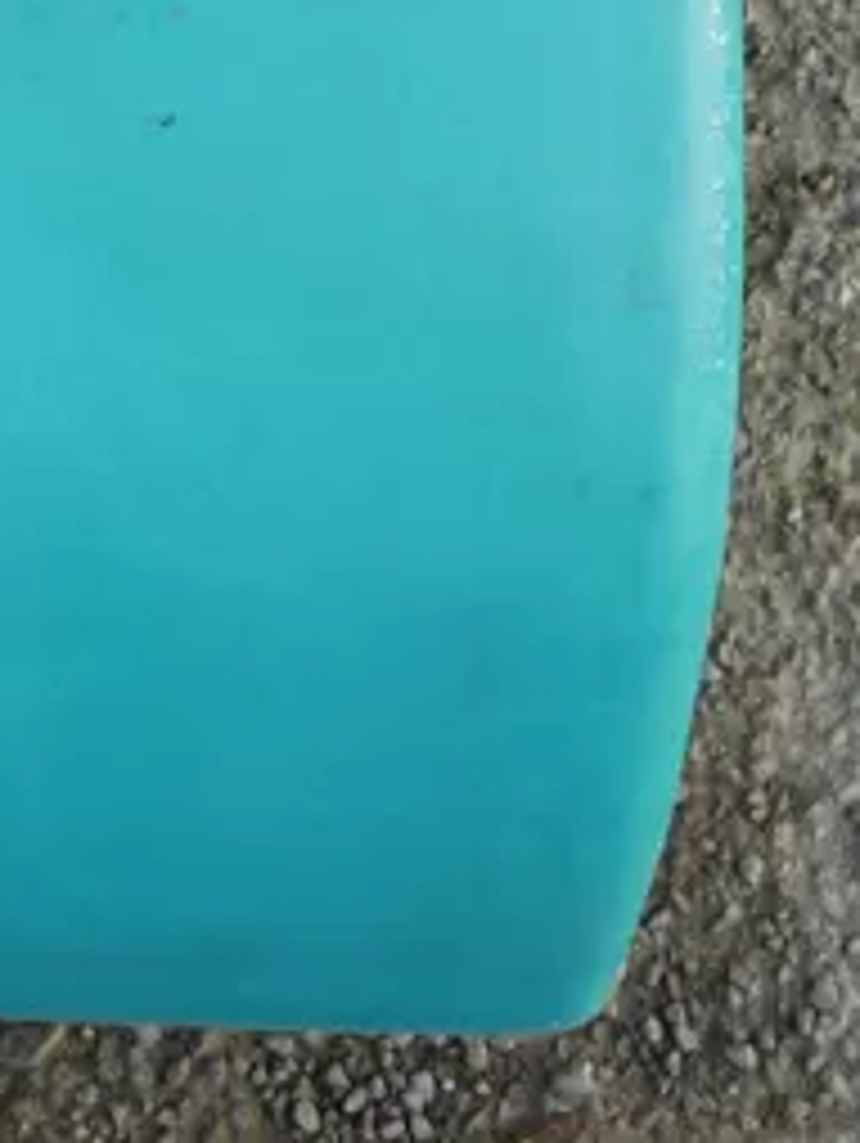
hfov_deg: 11.4
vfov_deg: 13.2
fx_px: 4266
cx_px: 5
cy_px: -1120
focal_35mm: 129
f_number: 4
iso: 200
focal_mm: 16
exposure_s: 1/125
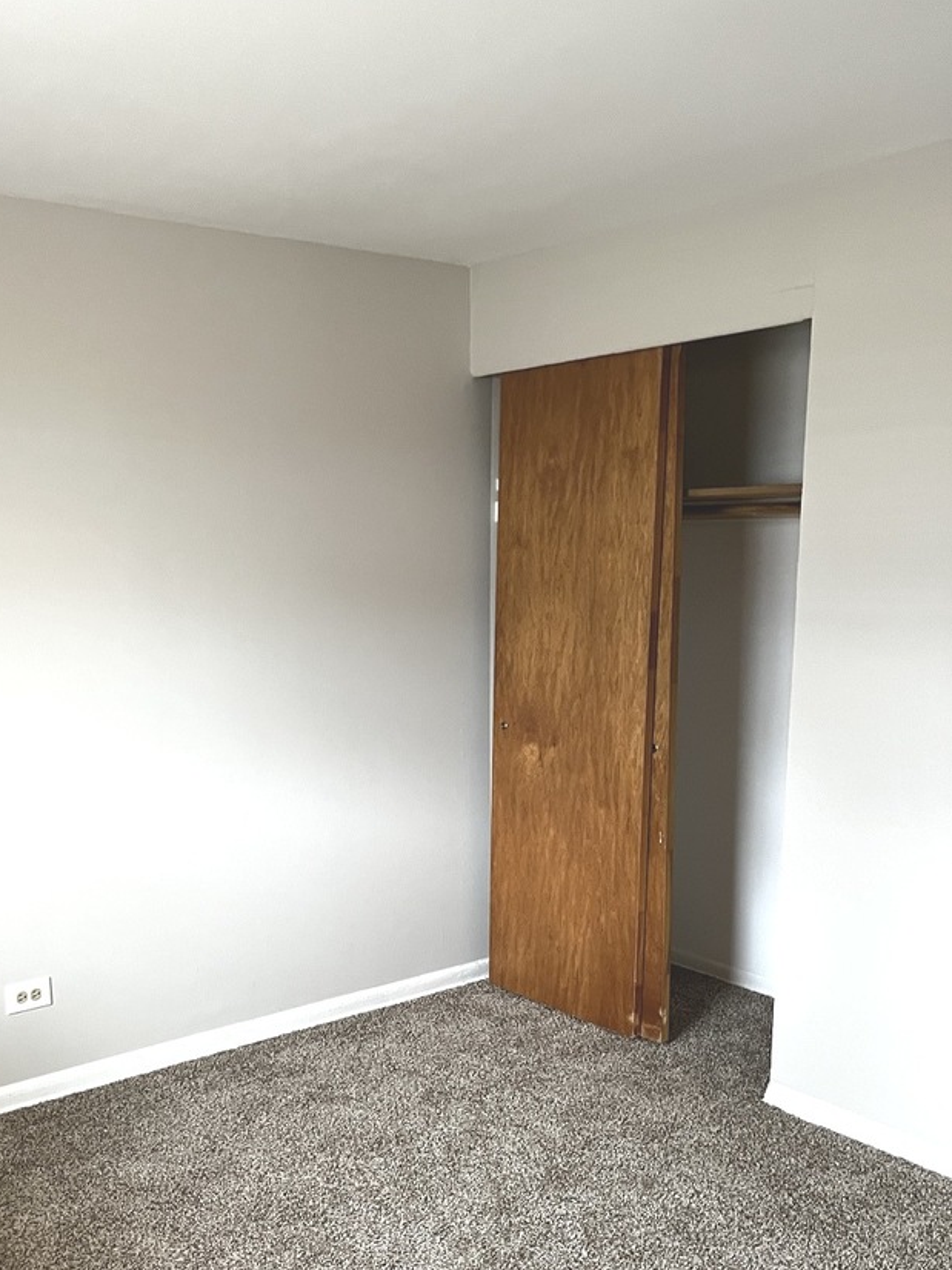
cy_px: 772
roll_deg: +0.3
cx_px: 331
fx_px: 1247
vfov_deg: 53.5
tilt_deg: -10.4
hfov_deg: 41.3
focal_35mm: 34
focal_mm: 5.1
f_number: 1.6
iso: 400
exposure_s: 1/40
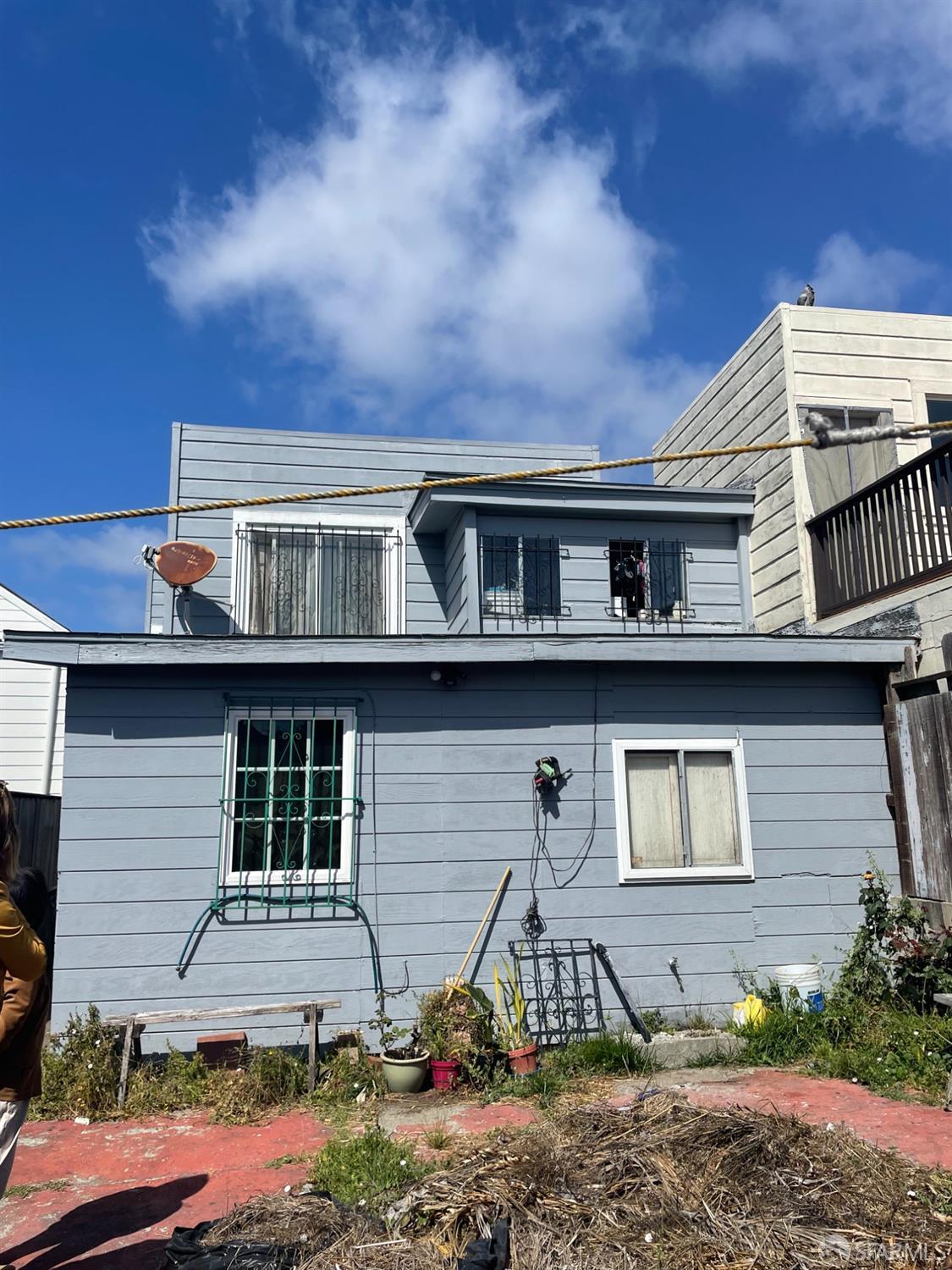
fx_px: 953
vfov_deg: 67.3
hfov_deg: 53.1
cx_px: 476
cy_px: 635
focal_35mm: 26
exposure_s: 1/5556
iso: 32
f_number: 1.6
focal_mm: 4.2
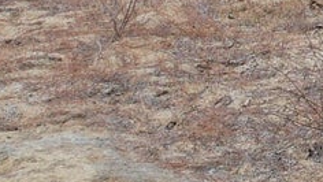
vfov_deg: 7.9
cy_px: -137
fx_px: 1285
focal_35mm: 150
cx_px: 619
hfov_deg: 12.7
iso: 100
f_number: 2.8
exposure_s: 1/3200
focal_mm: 8.38
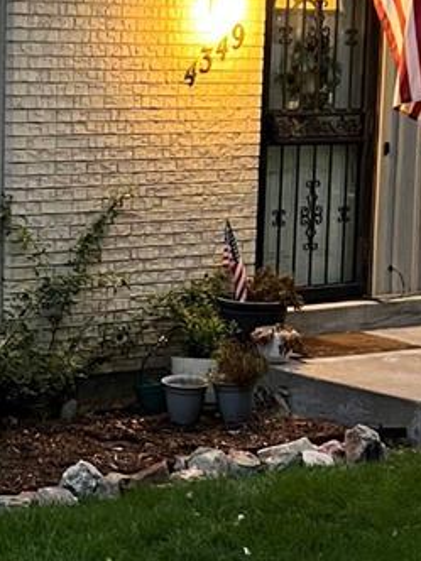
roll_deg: -0.2
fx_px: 1524
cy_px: 304
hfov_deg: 15.2
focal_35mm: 94
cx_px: -83
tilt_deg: -4.2
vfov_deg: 20.9
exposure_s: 1/30
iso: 640
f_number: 1.5
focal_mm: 5.7
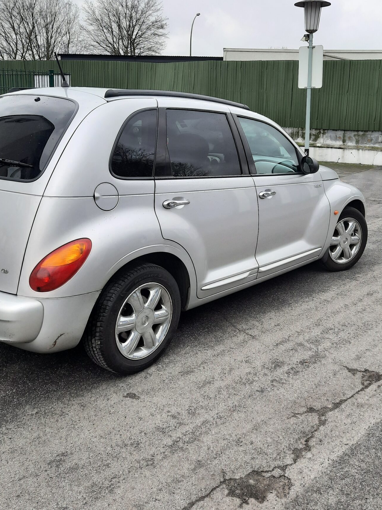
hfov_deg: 38.6
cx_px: 219
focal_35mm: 37
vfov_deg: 50.0
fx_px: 545
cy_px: 215
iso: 32
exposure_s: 1/275
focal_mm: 4.6
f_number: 2
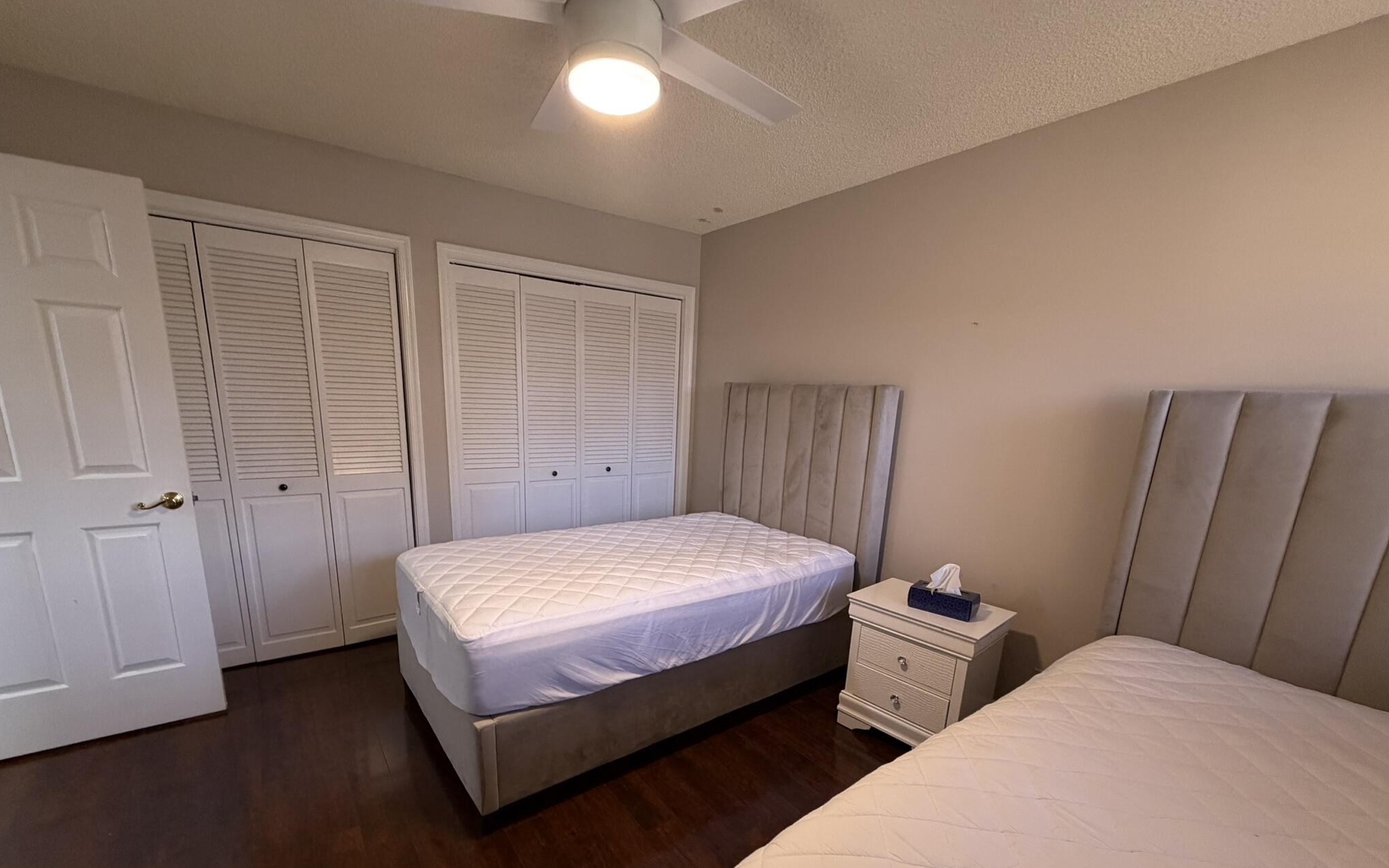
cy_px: 525
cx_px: 689
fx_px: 568
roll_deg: -1.9
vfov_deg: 73.9
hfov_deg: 101.5
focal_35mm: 15
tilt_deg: -12.9
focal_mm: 2.22
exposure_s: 1/120
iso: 320
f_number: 2.2
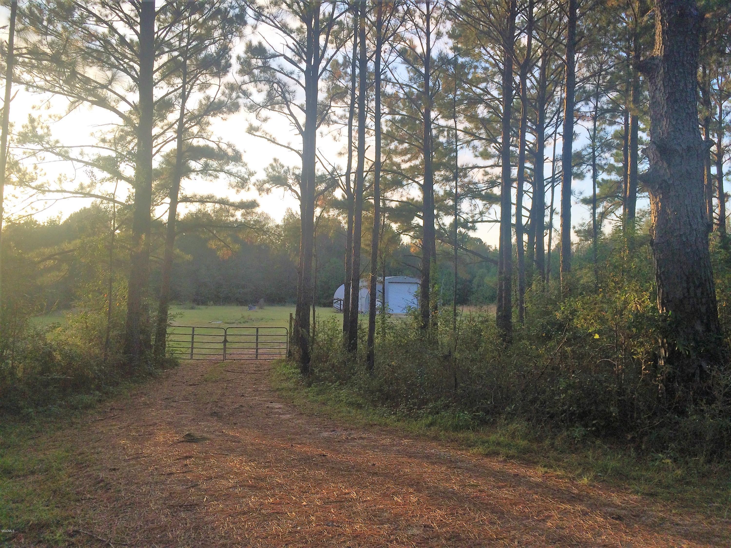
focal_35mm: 29
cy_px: 274
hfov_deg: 61.7
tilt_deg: +1.9
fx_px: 612
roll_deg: -1.3
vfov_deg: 48.2
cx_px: 366
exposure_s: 1/604
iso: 32
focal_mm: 4.15
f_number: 2.2
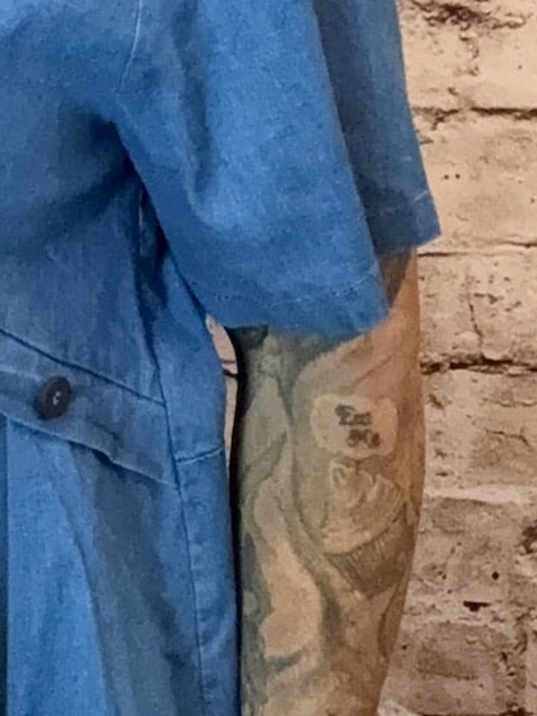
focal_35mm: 113
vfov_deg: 17.1
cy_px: 58
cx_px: -229
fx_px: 2337
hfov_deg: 12.5
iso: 250
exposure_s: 1/33
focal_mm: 2.69
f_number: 1.9
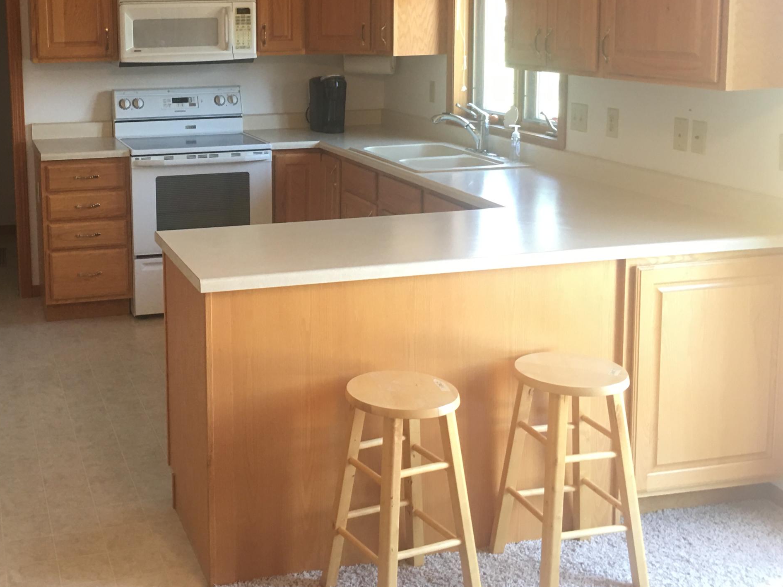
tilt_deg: -9.0
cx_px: 212
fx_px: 1040
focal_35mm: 46
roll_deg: +1.3
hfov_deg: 40.3
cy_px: 158
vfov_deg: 31.0
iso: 40
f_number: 2.2
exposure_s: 1/15
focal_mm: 4.15
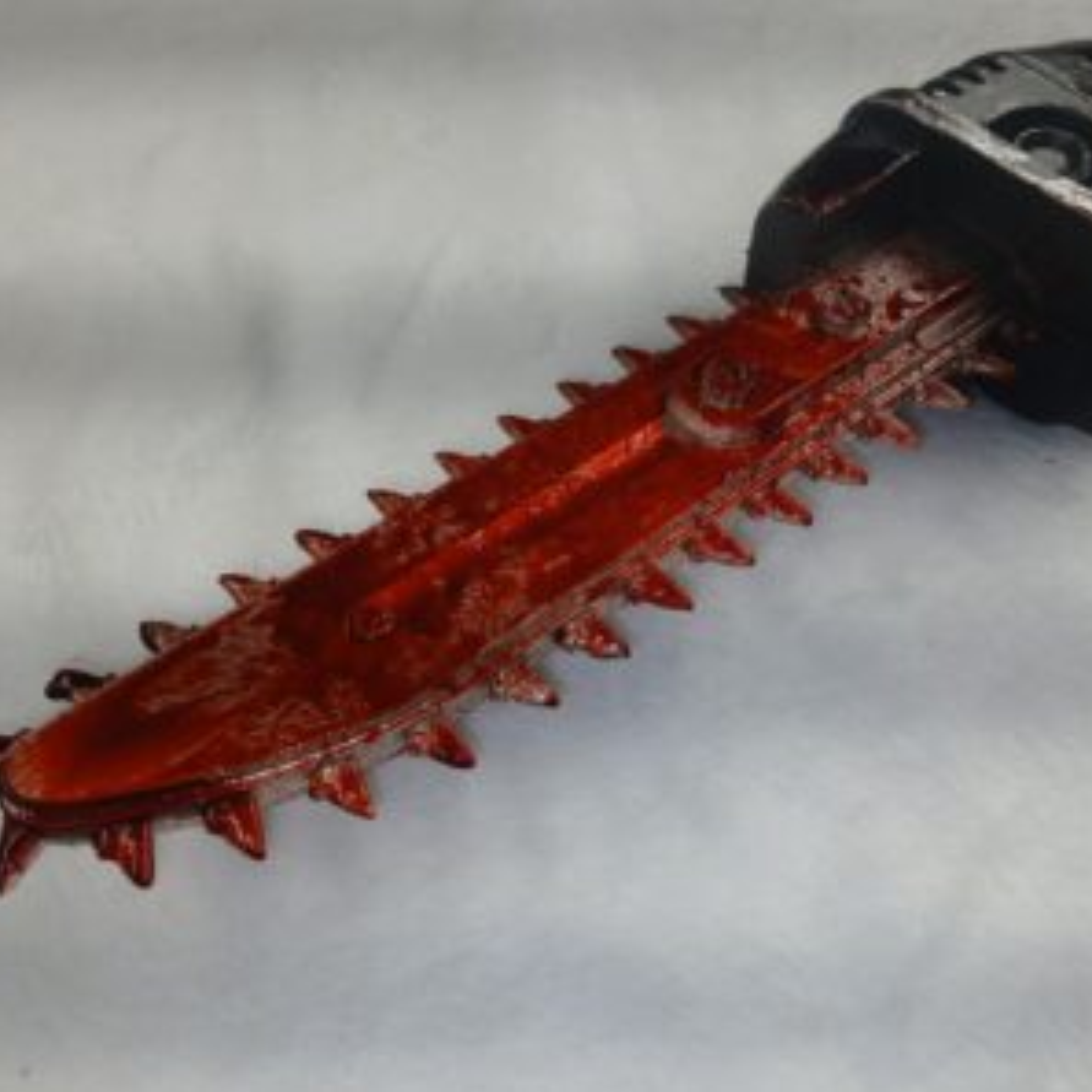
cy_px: 548
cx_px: 574
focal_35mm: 31
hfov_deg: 52.5
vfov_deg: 52.5
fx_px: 1106
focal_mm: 3.98
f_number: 1.8
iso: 20
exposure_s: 1/149
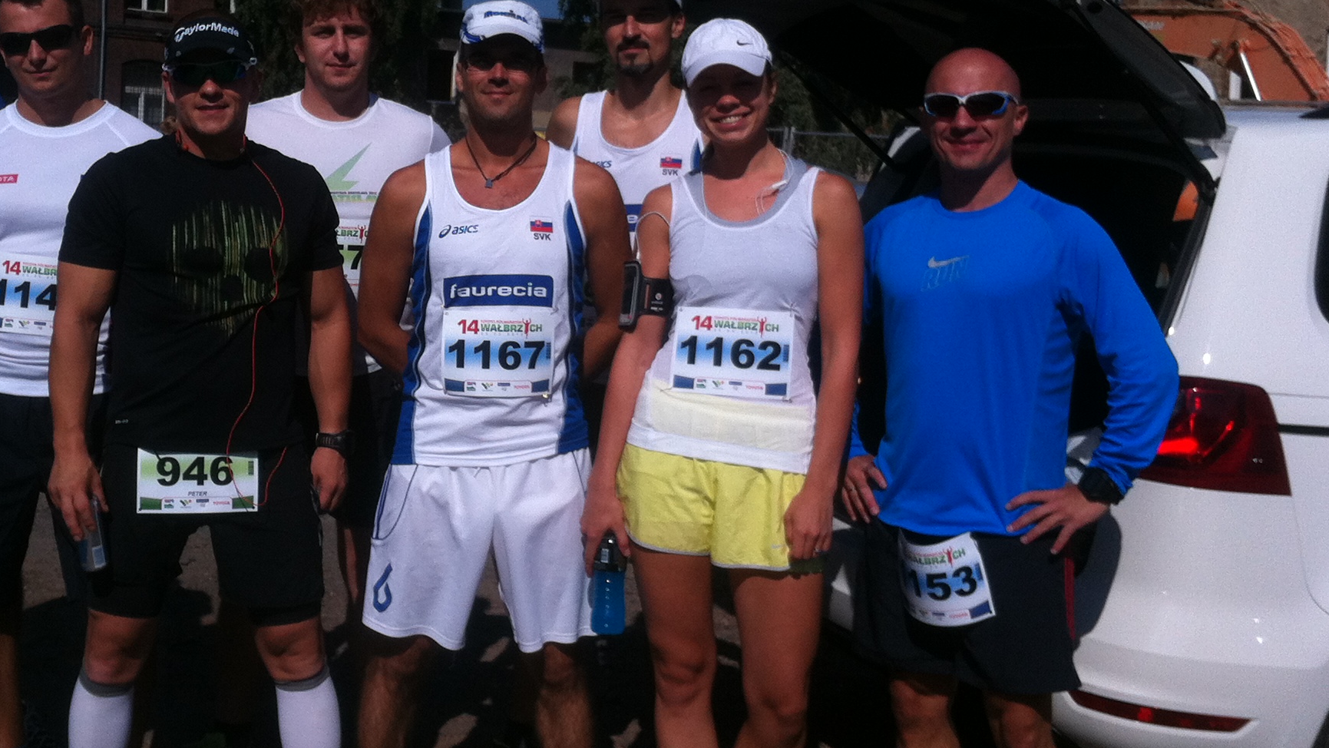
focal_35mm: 57
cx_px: 435
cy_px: 247
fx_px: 2009
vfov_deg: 21.0
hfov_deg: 36.2
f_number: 2.8
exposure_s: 1/3769
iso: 80
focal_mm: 3.85
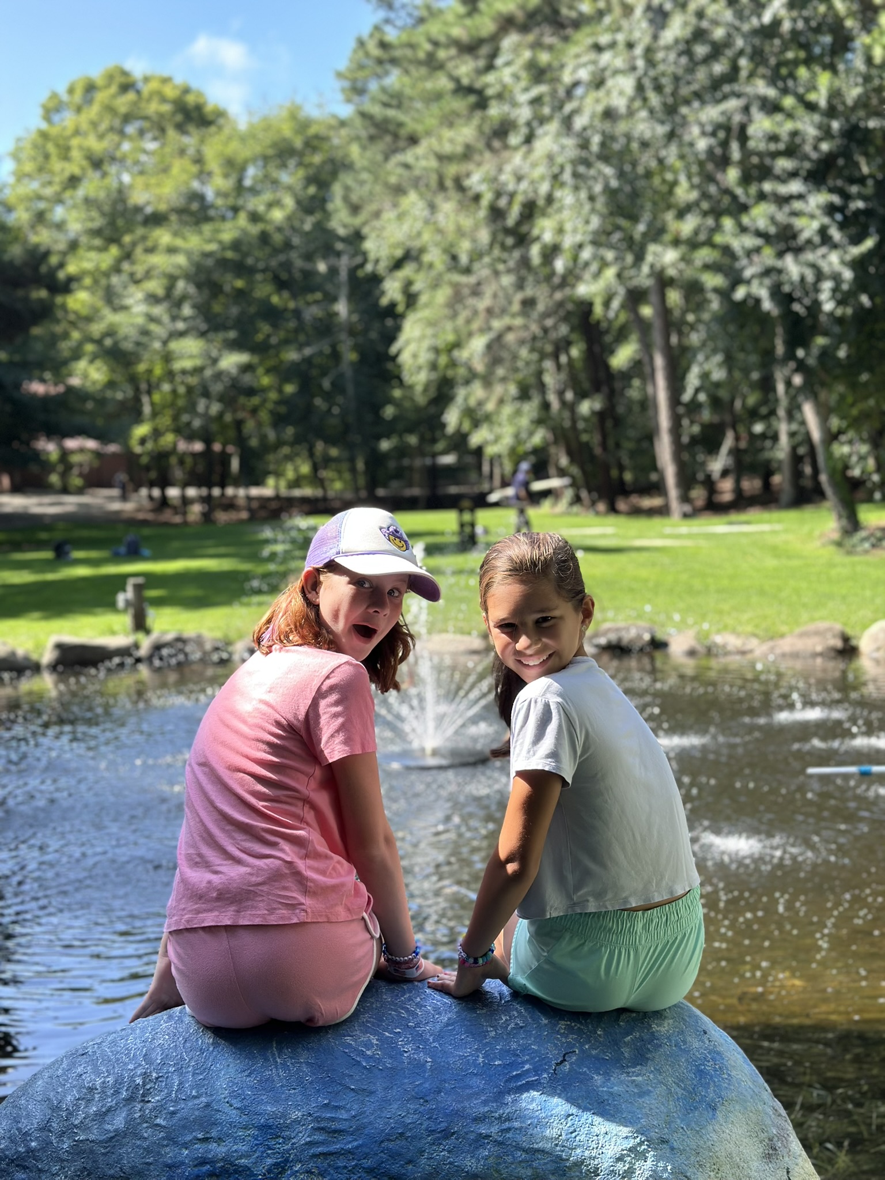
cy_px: 590
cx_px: 442
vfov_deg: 39.7
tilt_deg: -1.7
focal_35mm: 48
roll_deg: +0.9
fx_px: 1636
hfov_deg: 30.3
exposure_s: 1/1145
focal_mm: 6.86
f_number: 1.78
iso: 80
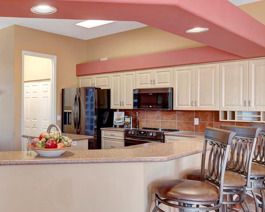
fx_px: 282
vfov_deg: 41.1
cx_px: 50
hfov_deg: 47.3
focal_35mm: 36
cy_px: 115
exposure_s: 1
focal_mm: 21
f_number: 9
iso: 100
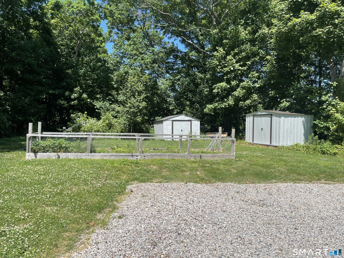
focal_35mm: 26
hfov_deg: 67.3
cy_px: 129
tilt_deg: -2.6
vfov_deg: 53.1
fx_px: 258
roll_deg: +1.2
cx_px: 172
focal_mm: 5.1
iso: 32
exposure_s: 1/2387
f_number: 1.6
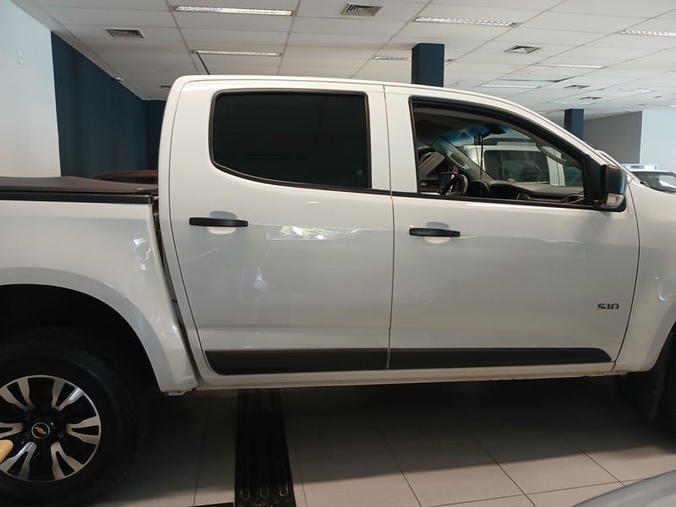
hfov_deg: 67.3
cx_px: 338
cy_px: 254
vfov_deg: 53.1
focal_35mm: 26
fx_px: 508
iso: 200
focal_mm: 3.98
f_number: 1.8
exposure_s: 1/60
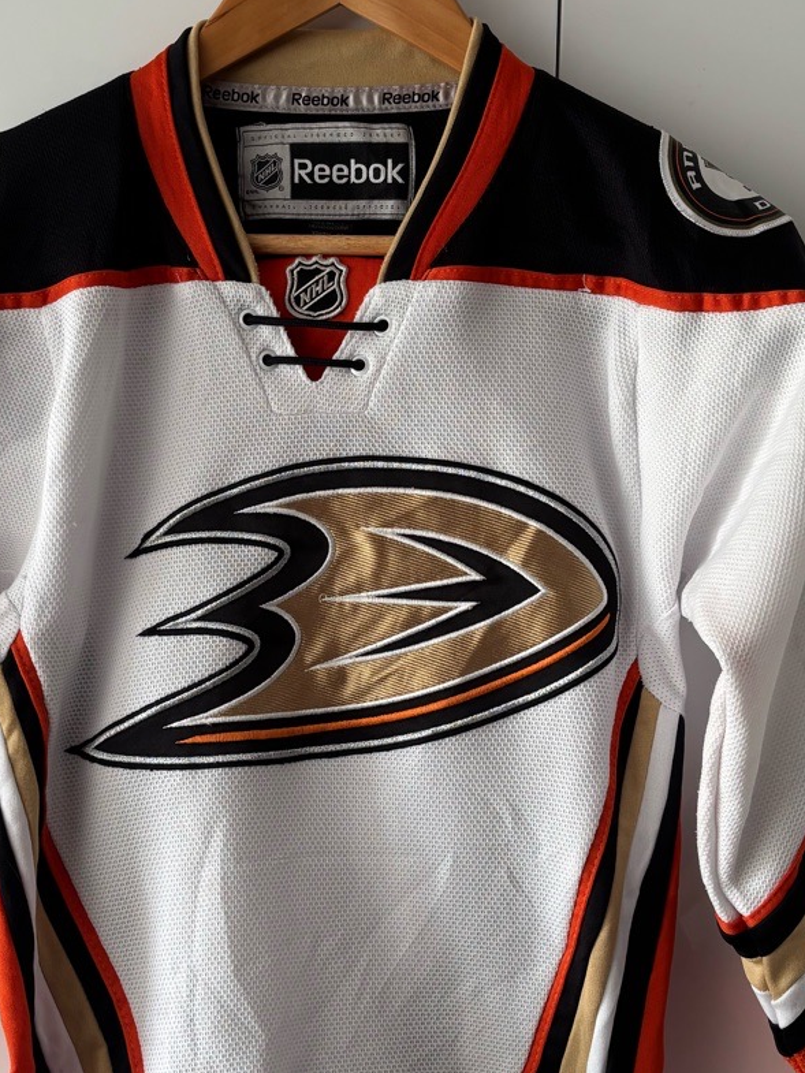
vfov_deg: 36.2
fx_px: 1643
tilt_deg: -0.1
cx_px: 357
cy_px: 565
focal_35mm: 53
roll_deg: -2.5
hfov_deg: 27.5
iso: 80
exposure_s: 1/121
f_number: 1.6
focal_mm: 5.96
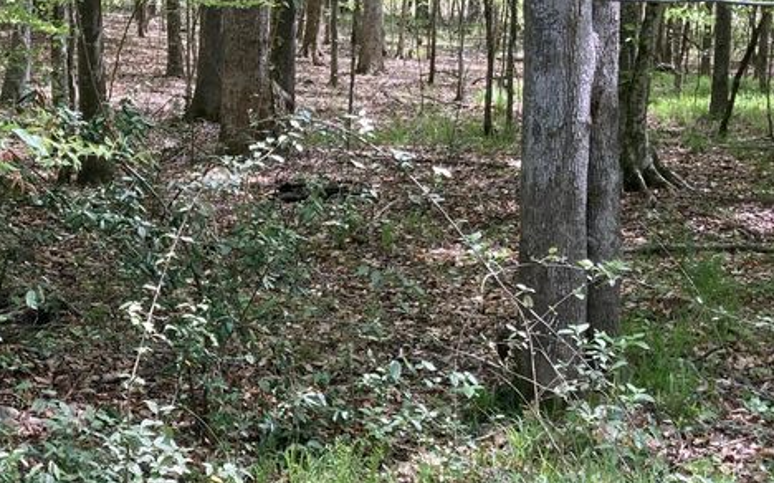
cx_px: 152
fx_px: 1370
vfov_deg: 20.0
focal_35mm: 65
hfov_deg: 30.7
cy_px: 208
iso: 25
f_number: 1.8
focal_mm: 3.99
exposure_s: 1/122
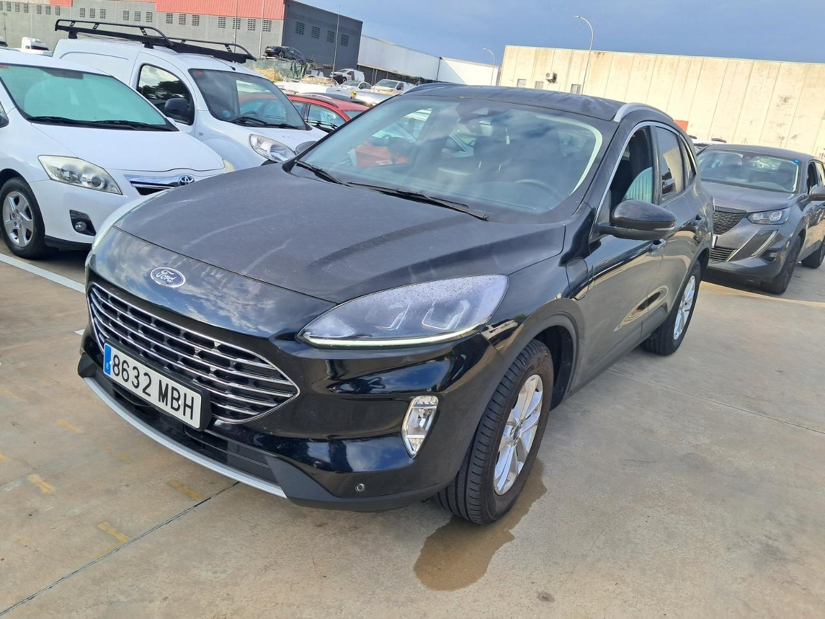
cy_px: 310
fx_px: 643
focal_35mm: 27
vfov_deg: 51.4
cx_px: 412
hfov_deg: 65.3
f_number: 1.8
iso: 50
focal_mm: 4
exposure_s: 1/384
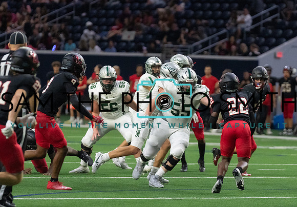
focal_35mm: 311
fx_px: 2603
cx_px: 169
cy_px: 111
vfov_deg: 4.6
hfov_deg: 6.5
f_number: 3.2
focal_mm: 200
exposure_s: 1/1250
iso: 6400
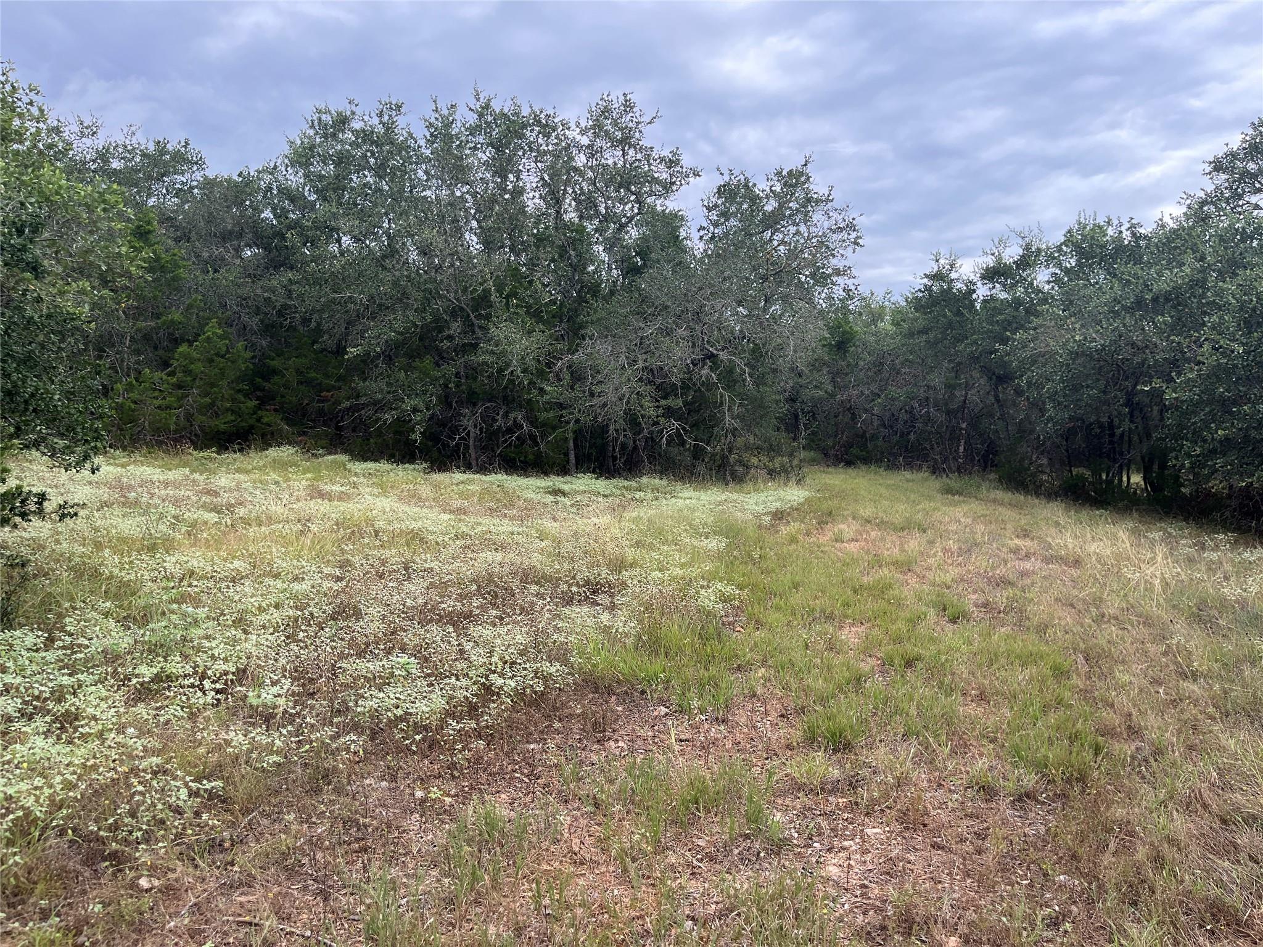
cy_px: 474
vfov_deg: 53.1
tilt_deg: -2.1
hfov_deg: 67.3
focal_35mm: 26
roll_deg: +0.9
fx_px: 949
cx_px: 632
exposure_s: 1/787
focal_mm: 5.1
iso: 50
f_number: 1.6
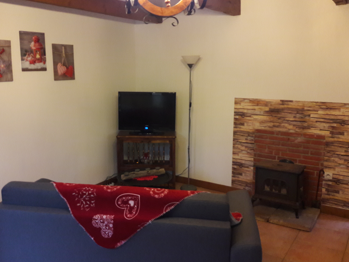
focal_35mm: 34
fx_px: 343
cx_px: 145
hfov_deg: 53.7
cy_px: 118
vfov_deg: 41.7
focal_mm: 3.7
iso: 200
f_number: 1.9
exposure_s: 1/17
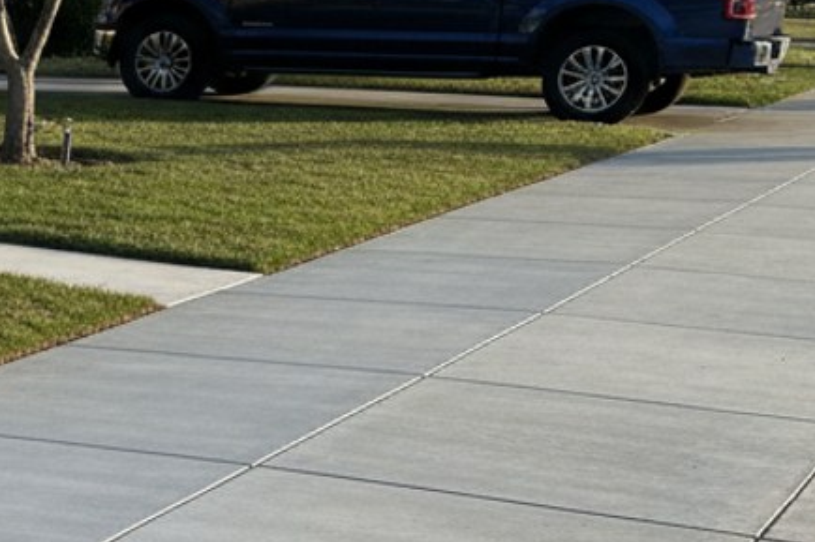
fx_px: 1561
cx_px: -233
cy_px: 548
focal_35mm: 69
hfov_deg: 25.4
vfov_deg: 19.1
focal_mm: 6.8
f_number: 1.78
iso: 320
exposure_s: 1/654
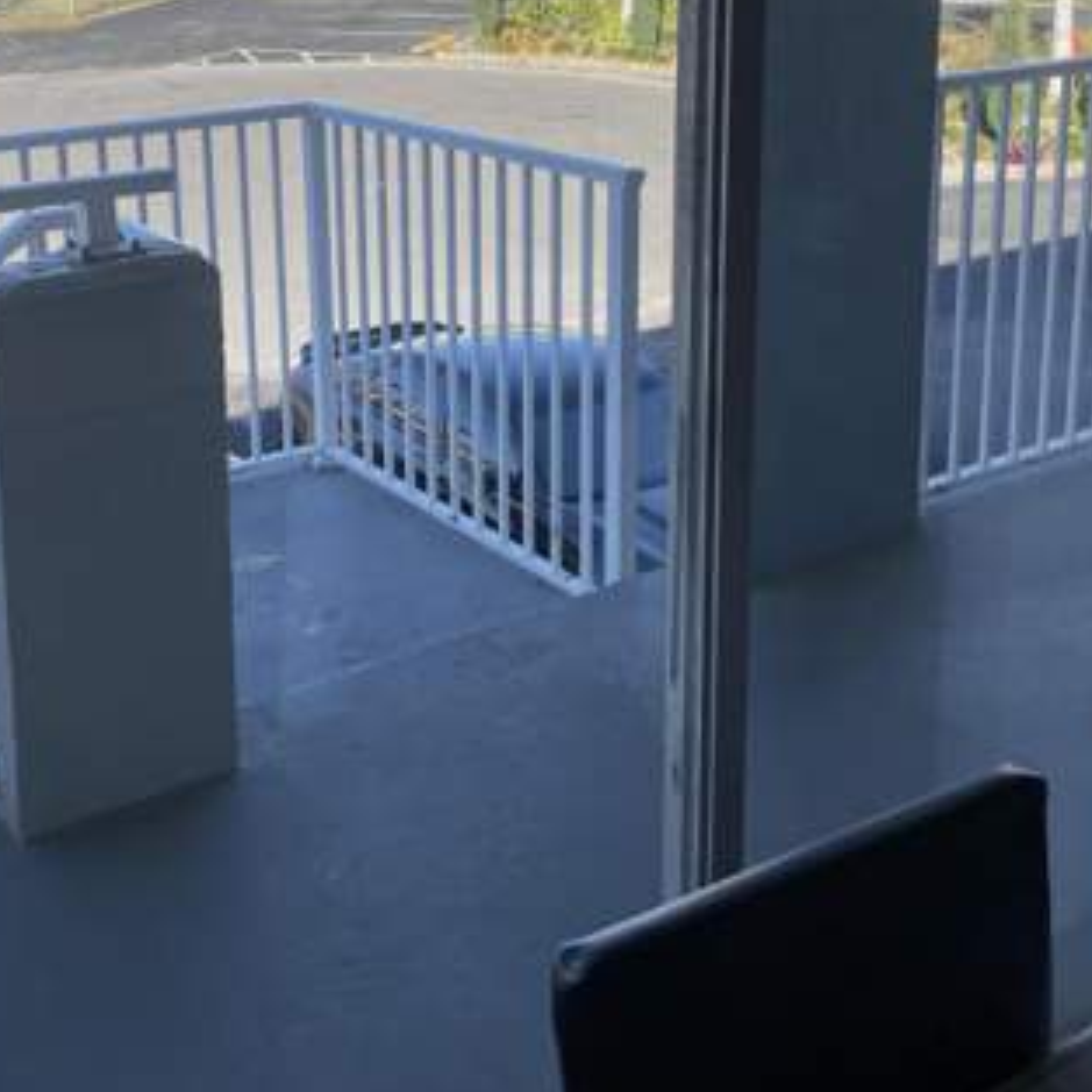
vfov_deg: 35.1
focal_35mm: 47
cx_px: 398
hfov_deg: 35.8
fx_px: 1677
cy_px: 237
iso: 32
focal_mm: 4.2
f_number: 1.6
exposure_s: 1/1949
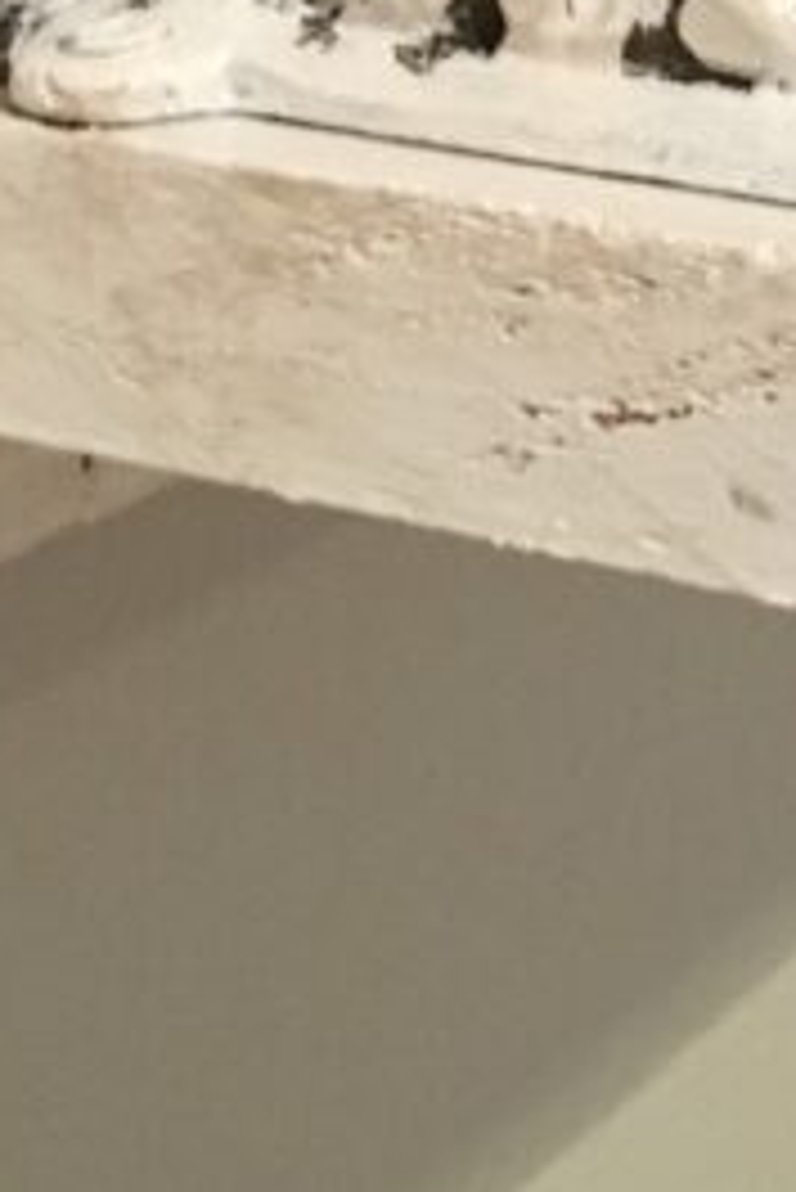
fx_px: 4074
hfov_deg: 11.0
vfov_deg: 15.0
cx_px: 836
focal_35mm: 123
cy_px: -787
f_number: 2.2
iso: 250
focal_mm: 4.15
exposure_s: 1/15
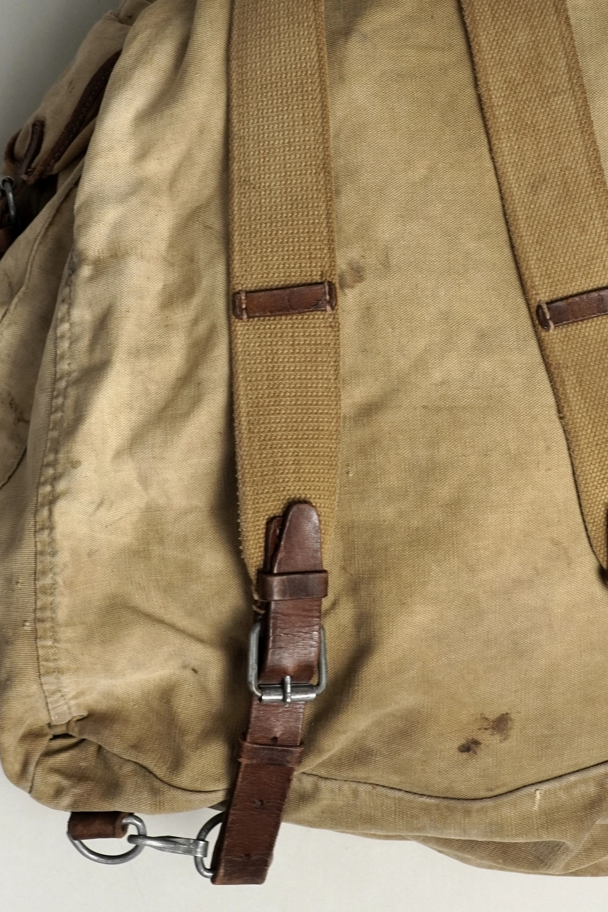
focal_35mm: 90
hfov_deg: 15.2
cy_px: 279
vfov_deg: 22.5
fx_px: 2280
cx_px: 422
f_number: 4.5
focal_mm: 32
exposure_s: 1/100
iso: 400
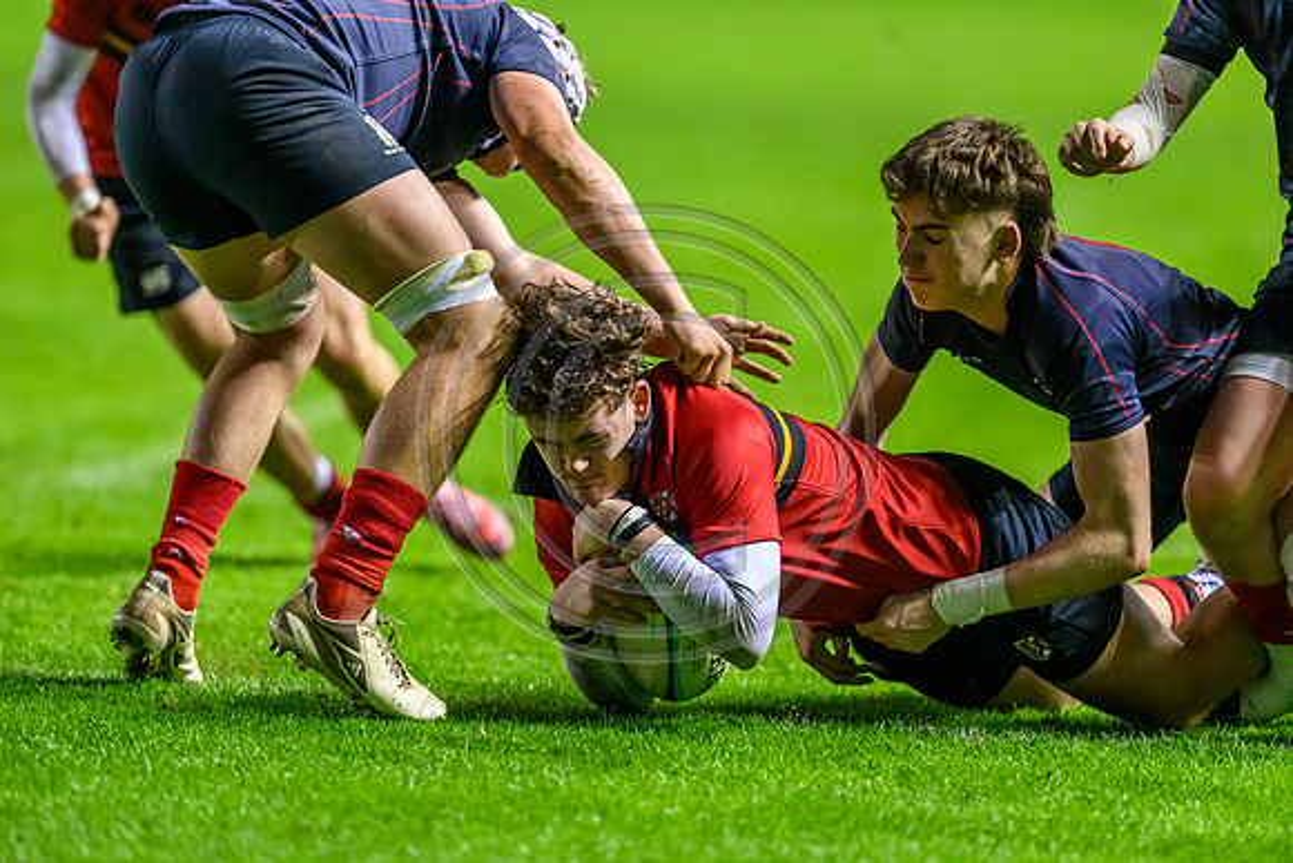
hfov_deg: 5.2
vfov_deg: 3.4
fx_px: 14369
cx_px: 646
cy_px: 432
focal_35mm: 400
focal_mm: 400
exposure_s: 1/1000
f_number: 3.2
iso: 10000
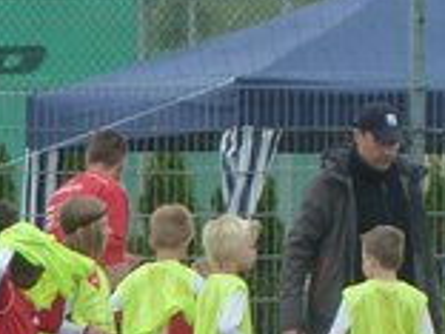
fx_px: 17265
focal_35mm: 1343
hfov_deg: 1.5
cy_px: 184
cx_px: 288
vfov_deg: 1.1
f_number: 4.9
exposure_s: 1/125
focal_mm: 49.2
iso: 125
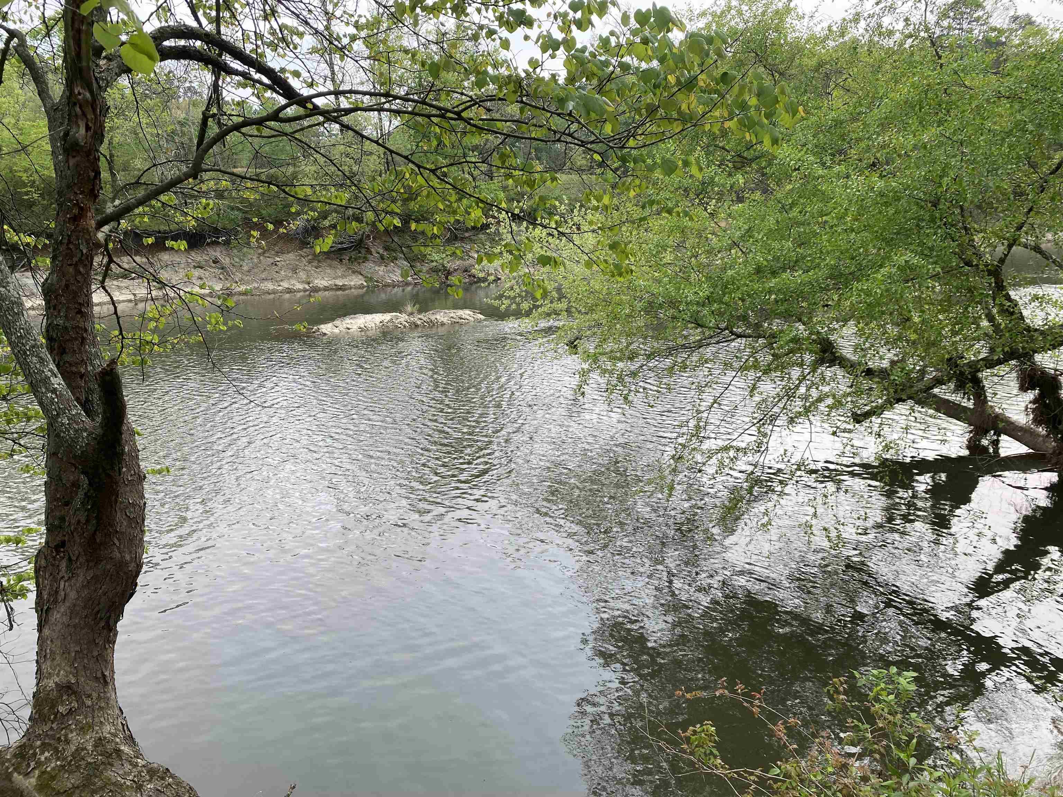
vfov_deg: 53.1
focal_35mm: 26
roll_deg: +0.8
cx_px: 532
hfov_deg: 67.3
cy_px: 398
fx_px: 798
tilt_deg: -11.5
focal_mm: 4.25
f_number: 1.8
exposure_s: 1/778
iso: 32
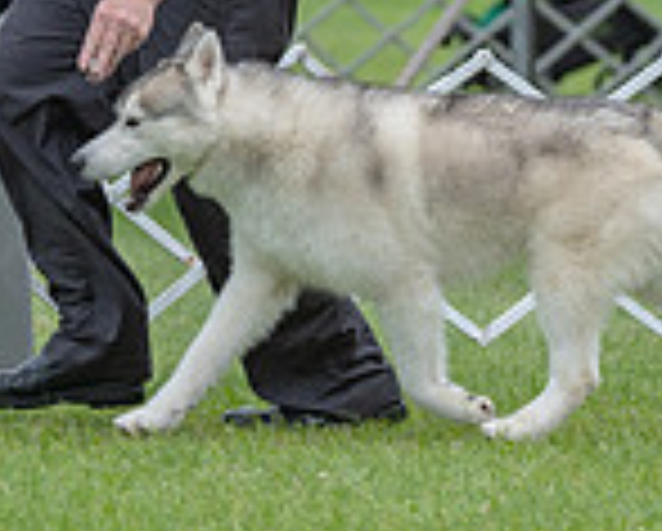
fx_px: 10869
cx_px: 176
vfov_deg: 2.8
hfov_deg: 3.5
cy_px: -79
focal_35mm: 554
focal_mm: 150
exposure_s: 1/1000
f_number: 4.5
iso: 400
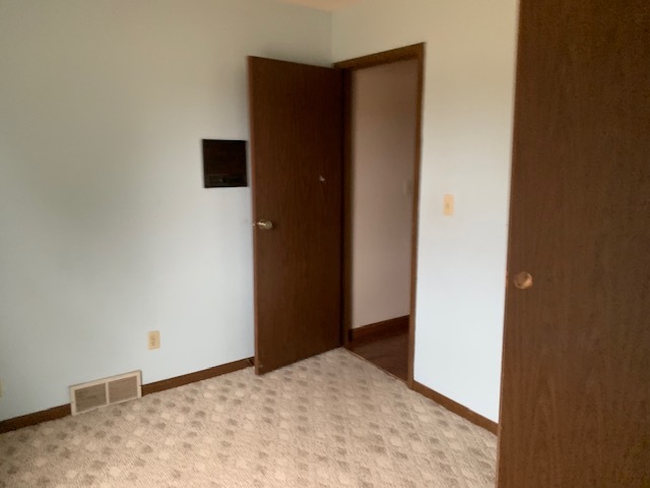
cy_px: 244
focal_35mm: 26
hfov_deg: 67.3
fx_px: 488
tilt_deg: -2.2
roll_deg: -1.7
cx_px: 325
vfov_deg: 53.1
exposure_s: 1/48
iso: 400
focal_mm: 4.25
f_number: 1.8
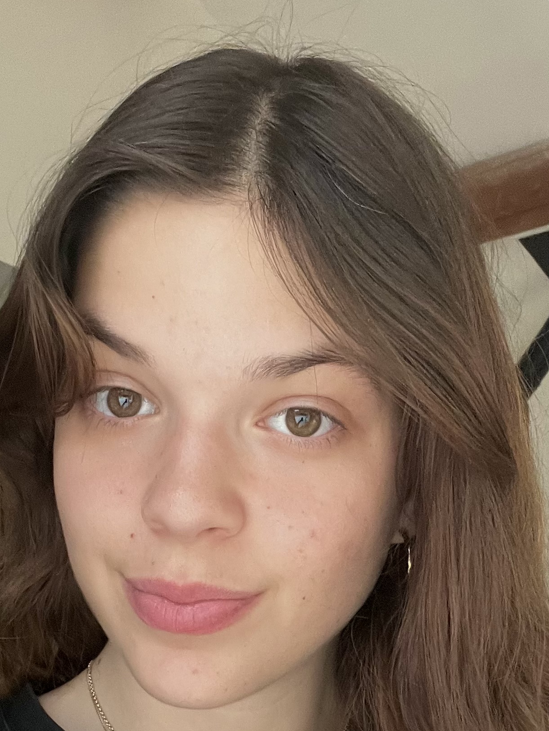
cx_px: 283
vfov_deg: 32.6
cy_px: 610
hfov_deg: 25.7
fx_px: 1205
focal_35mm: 57
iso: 250
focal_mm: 2.71
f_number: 2.2
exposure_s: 1/60
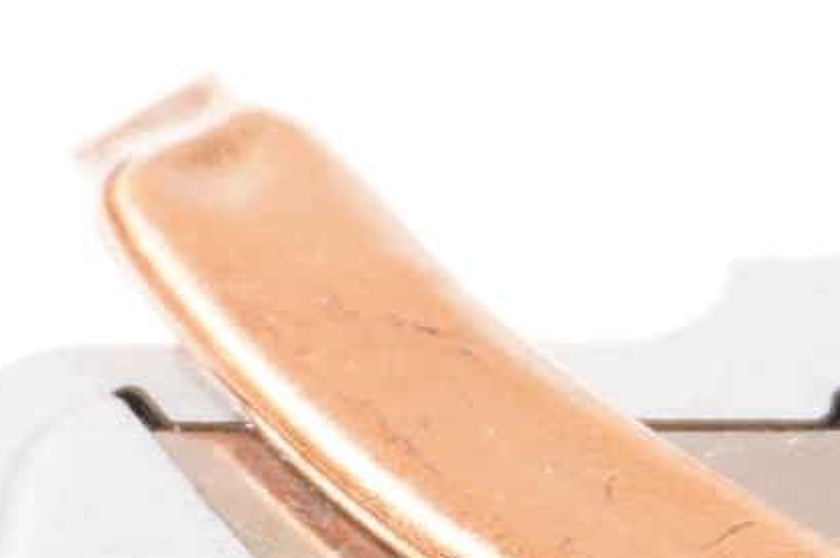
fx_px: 9407
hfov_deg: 4.9
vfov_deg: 3.4
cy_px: 733
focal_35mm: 404
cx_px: 2291
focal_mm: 37
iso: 640
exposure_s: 1/80
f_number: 5.6
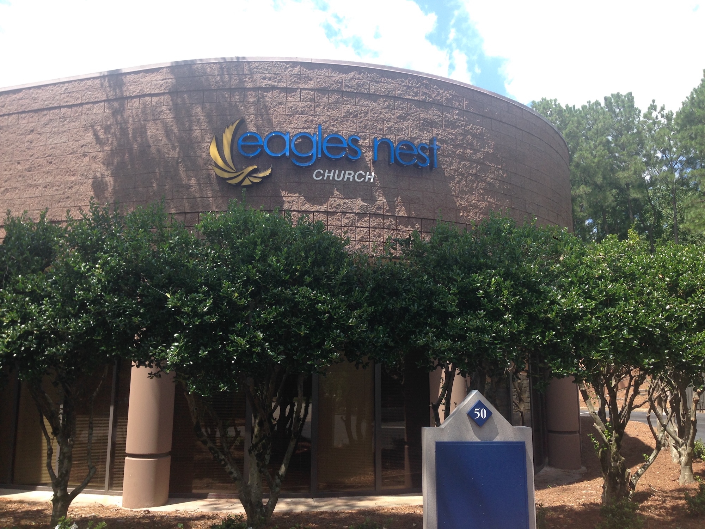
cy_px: 264
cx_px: 352
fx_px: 672
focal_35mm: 33
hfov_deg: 55.4
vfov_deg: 42.9
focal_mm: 4.12
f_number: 2.4
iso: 50
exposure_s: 1/589
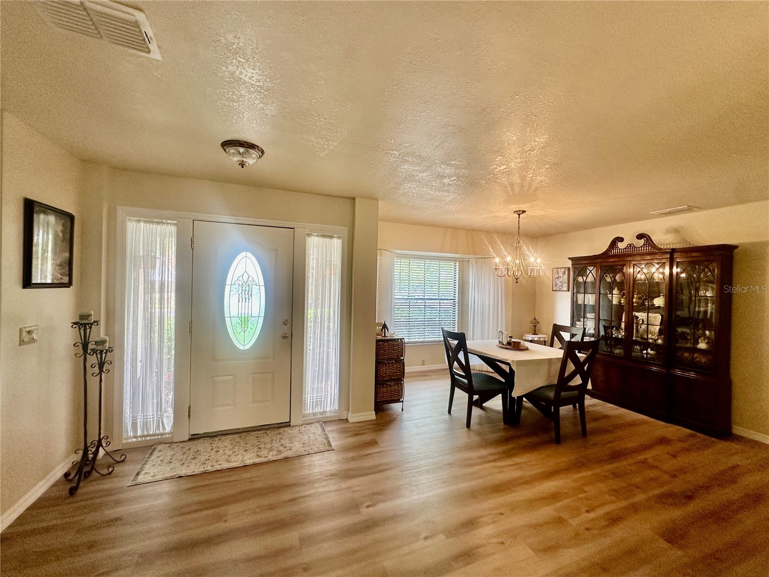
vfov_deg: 85.7
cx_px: 384
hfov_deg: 102.1
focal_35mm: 14
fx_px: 311
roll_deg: -1.8
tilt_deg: -0.3
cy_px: 288
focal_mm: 2.22
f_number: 2.2
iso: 160
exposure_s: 1/120
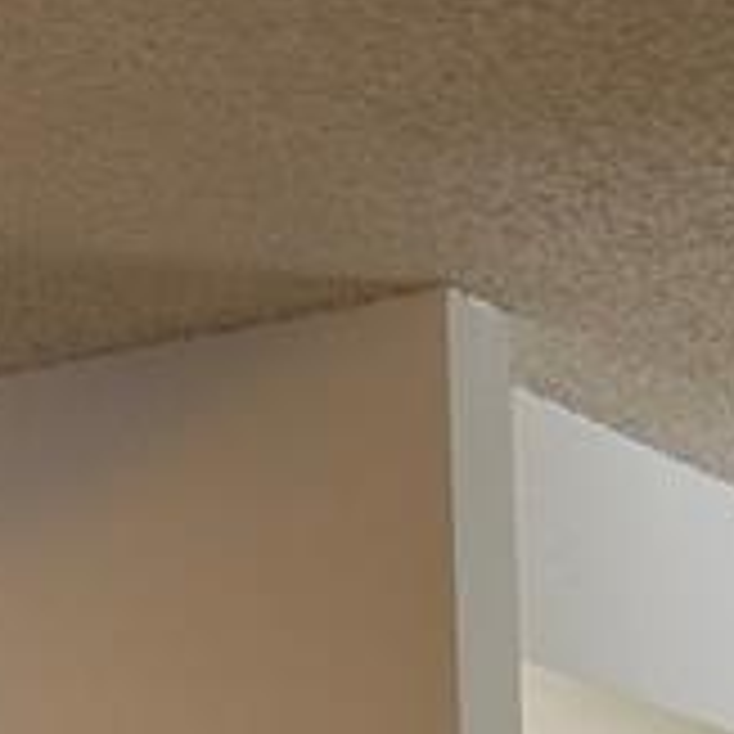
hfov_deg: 11.0
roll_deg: +1.0
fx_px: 3742
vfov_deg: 9.9
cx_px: 914
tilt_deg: -3.2
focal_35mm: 156
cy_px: 1711
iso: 125
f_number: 1.78
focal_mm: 6.76
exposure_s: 1/120
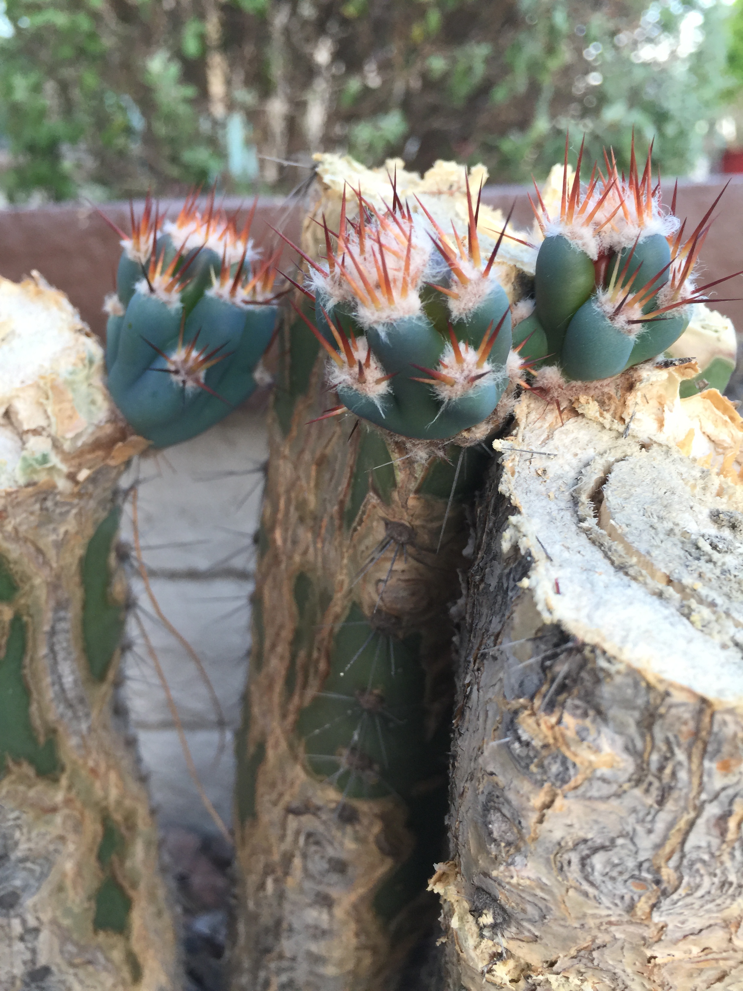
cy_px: 496
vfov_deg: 61.7
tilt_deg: -15.6
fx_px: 830
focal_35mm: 29
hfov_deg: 48.2
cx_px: 372
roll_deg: +3.9
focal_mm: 4.15
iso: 32
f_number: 2.2
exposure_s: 1/30
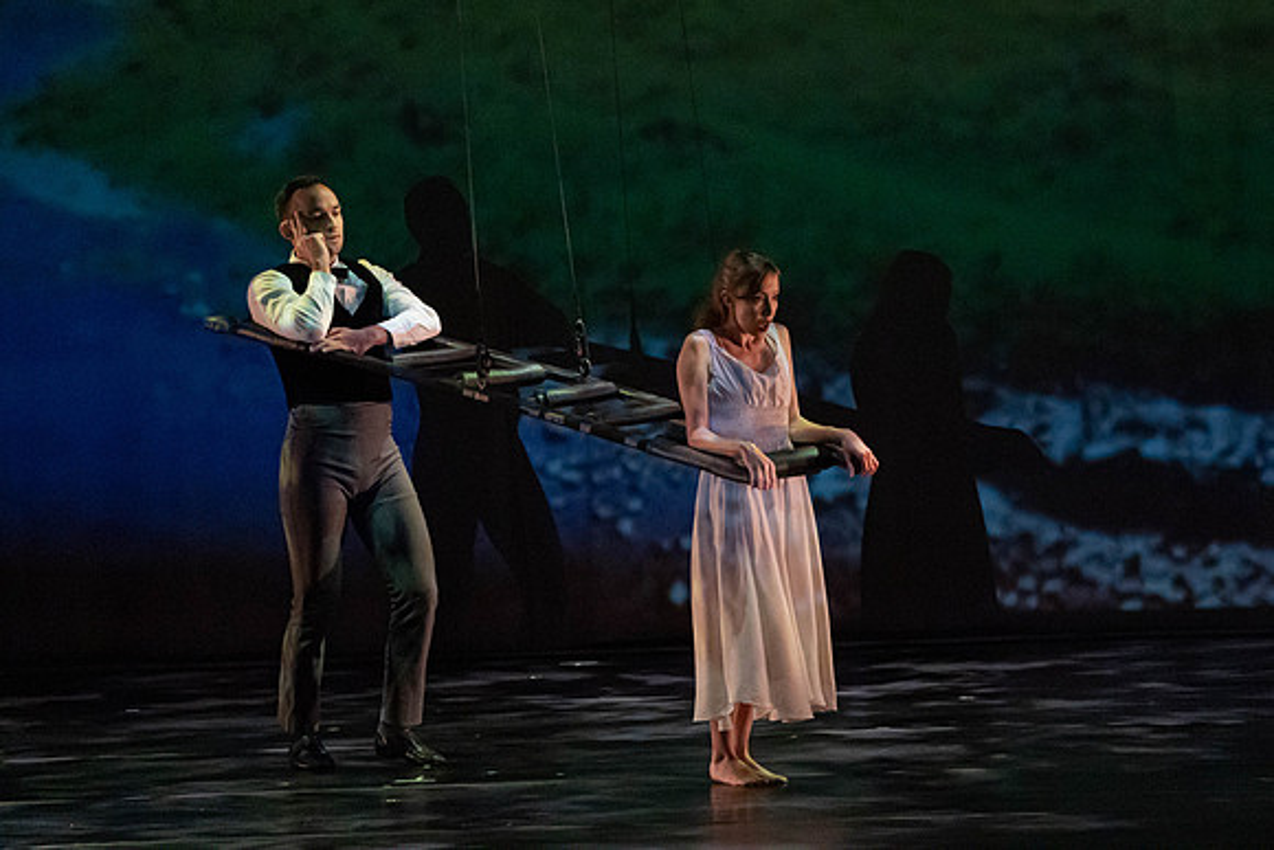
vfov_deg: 3.9
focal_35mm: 355
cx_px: 811
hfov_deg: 5.8
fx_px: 12565
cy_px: 309
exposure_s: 1/320
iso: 6400
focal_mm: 279
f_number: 5.6
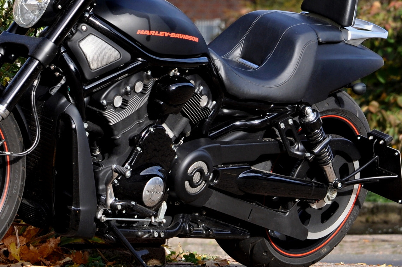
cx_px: 104
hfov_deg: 2.7
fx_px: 8531
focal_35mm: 765
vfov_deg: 1.8
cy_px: 120
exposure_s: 1/80
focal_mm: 290
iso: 200
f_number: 13
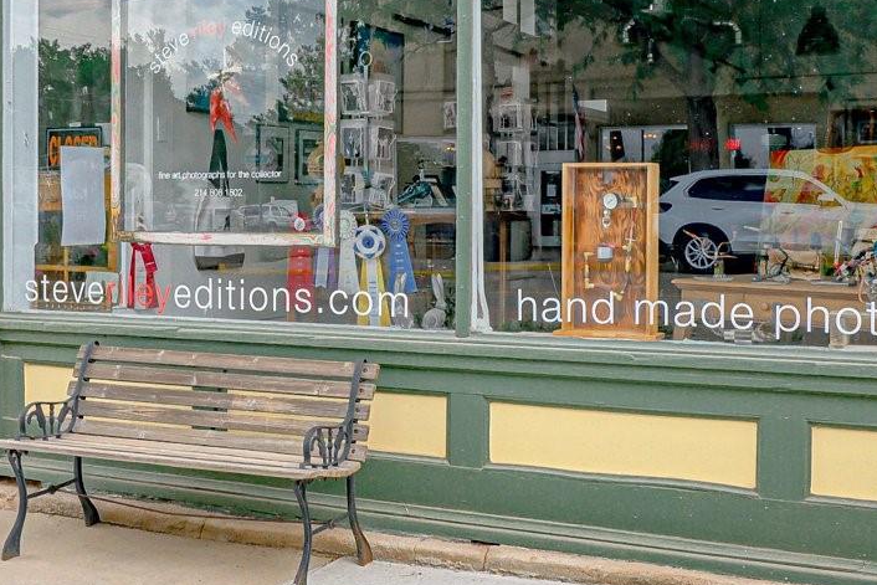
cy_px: 227
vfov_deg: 26.4
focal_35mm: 51
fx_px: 1243
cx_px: 391
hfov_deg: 38.8
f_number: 11
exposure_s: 1/200
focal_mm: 24
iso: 400
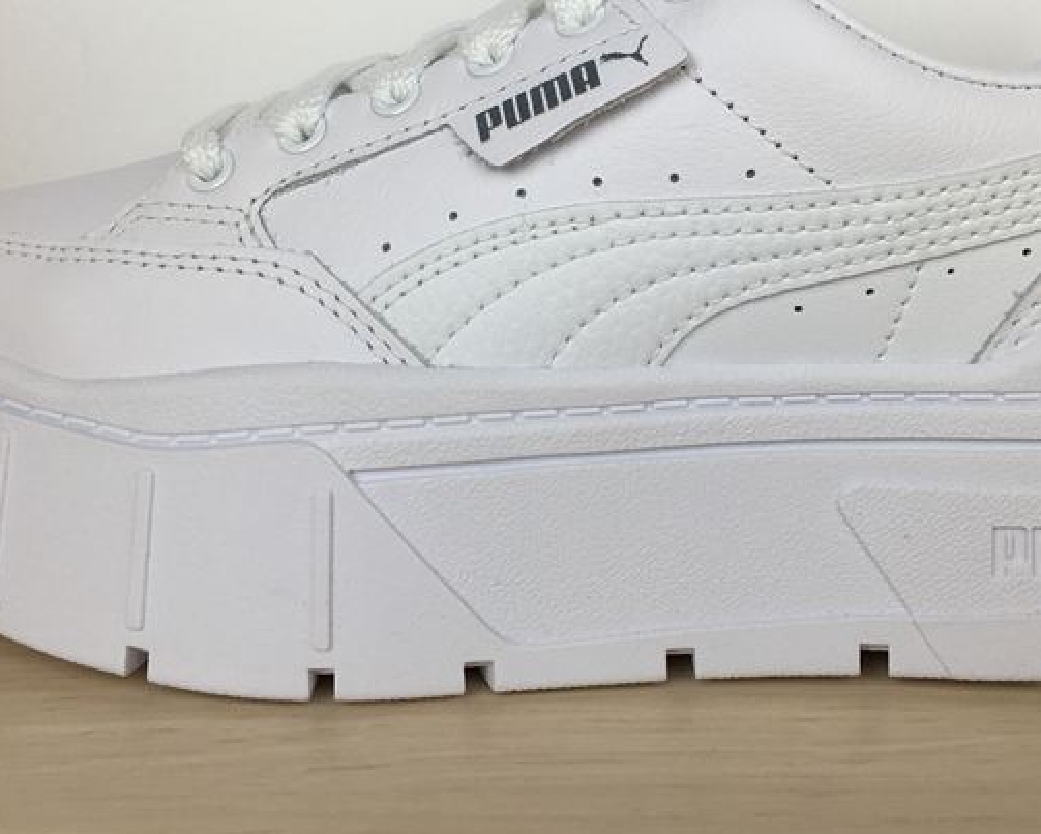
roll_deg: +0.4
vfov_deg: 33.3
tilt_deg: -11.1
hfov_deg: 41.0
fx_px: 1387
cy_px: 323
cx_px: 606
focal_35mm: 45
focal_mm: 4.15
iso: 25
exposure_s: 1/201
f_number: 2.2
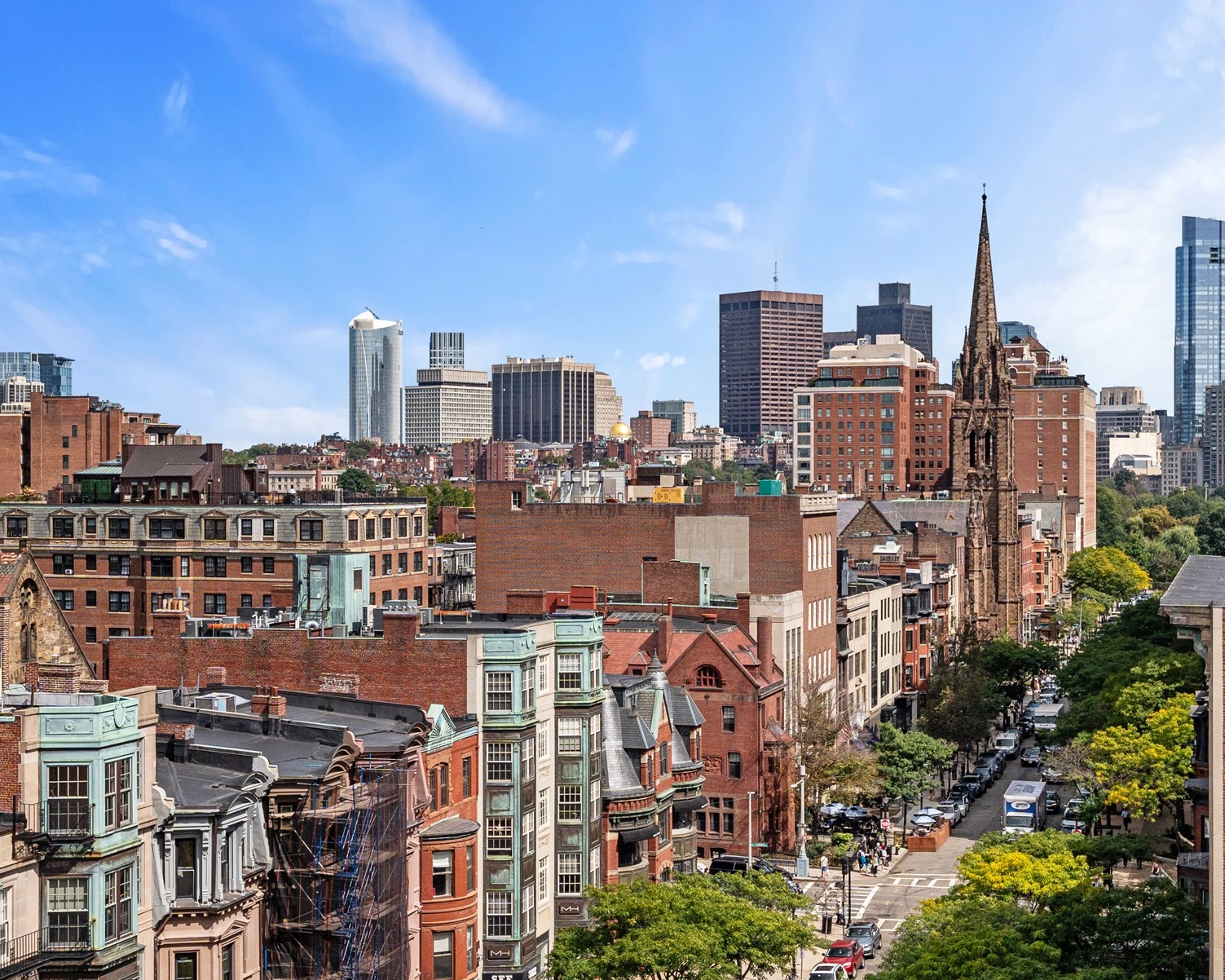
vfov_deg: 27.6
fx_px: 1994
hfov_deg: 34.0
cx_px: 473
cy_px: 495
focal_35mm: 55
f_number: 8
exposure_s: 1/1250
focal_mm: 29
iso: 200
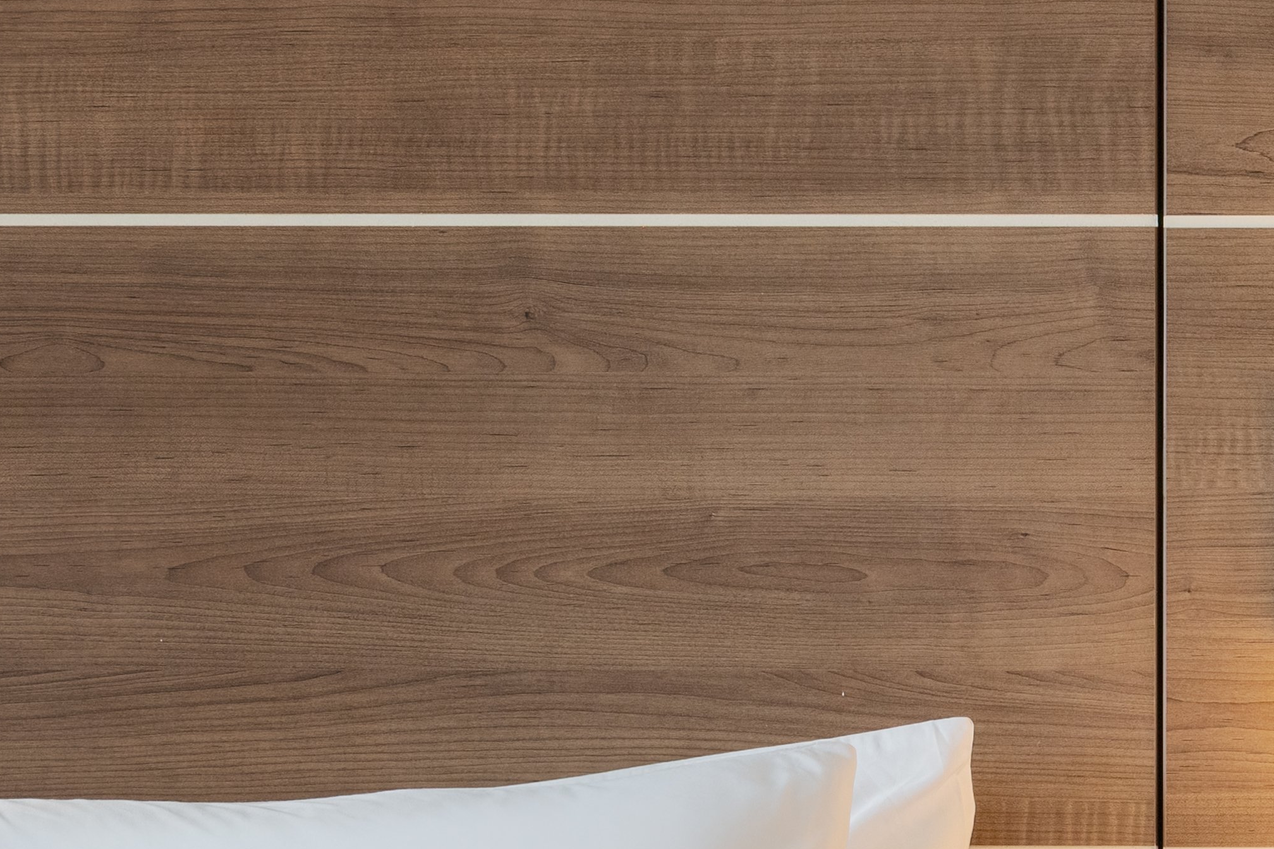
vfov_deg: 9.1
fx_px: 5308
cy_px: 775
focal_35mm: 150
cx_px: 1823
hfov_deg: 13.1
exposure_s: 1/320
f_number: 10
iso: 400
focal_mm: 50
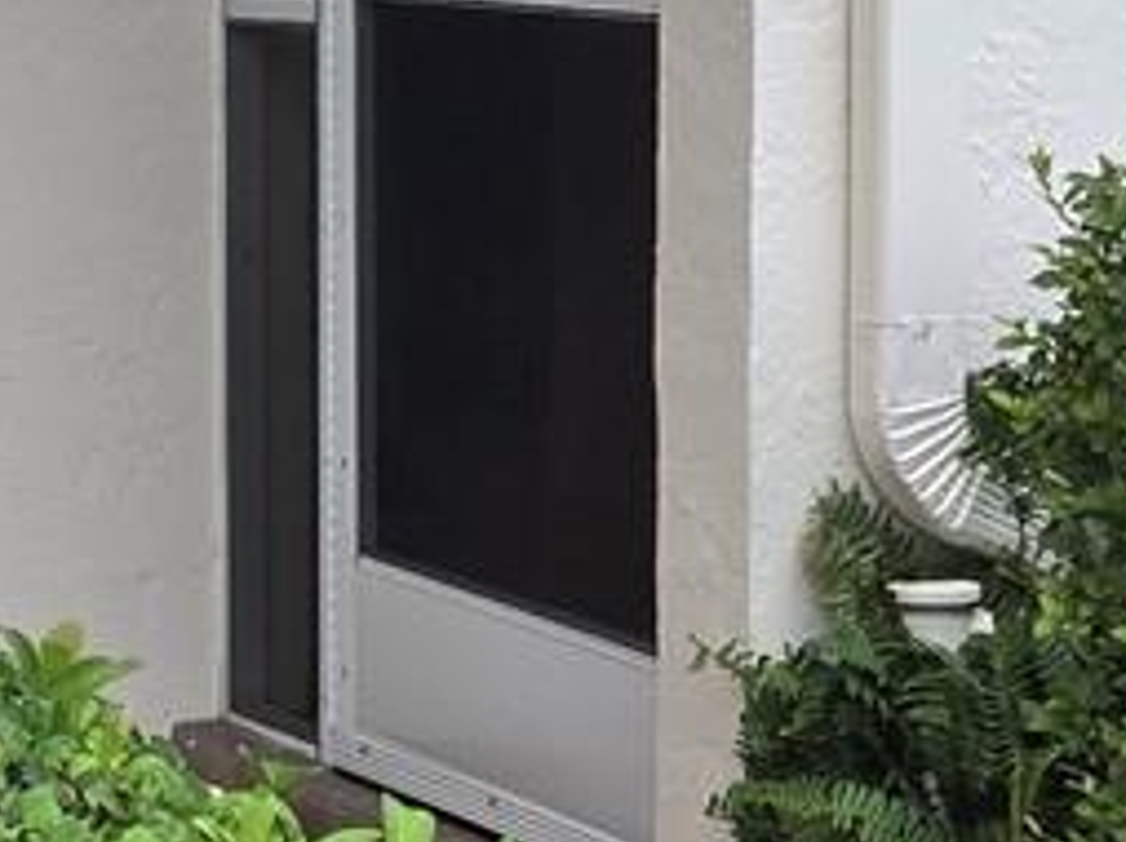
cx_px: 199
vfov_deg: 10.2
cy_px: 133
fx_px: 4712
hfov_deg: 13.5
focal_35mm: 145
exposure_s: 1/2082
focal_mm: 5.4
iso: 80
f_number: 1.8
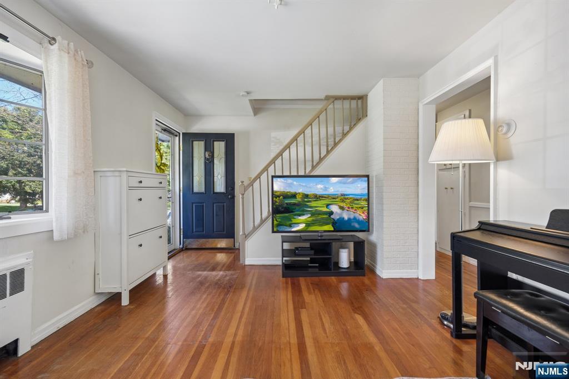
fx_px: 237
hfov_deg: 100.4
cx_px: 284
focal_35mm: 15
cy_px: 190
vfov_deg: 77.3
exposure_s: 1/5
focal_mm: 9.9
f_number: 5.6
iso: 160
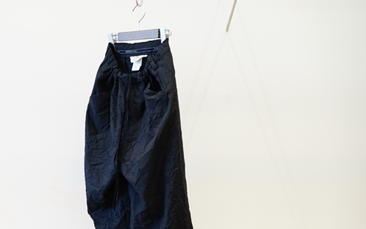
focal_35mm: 90
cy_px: 179
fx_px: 898
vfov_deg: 14.4
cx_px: 73
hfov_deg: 22.7
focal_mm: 55
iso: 1000
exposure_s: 1/60
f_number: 4
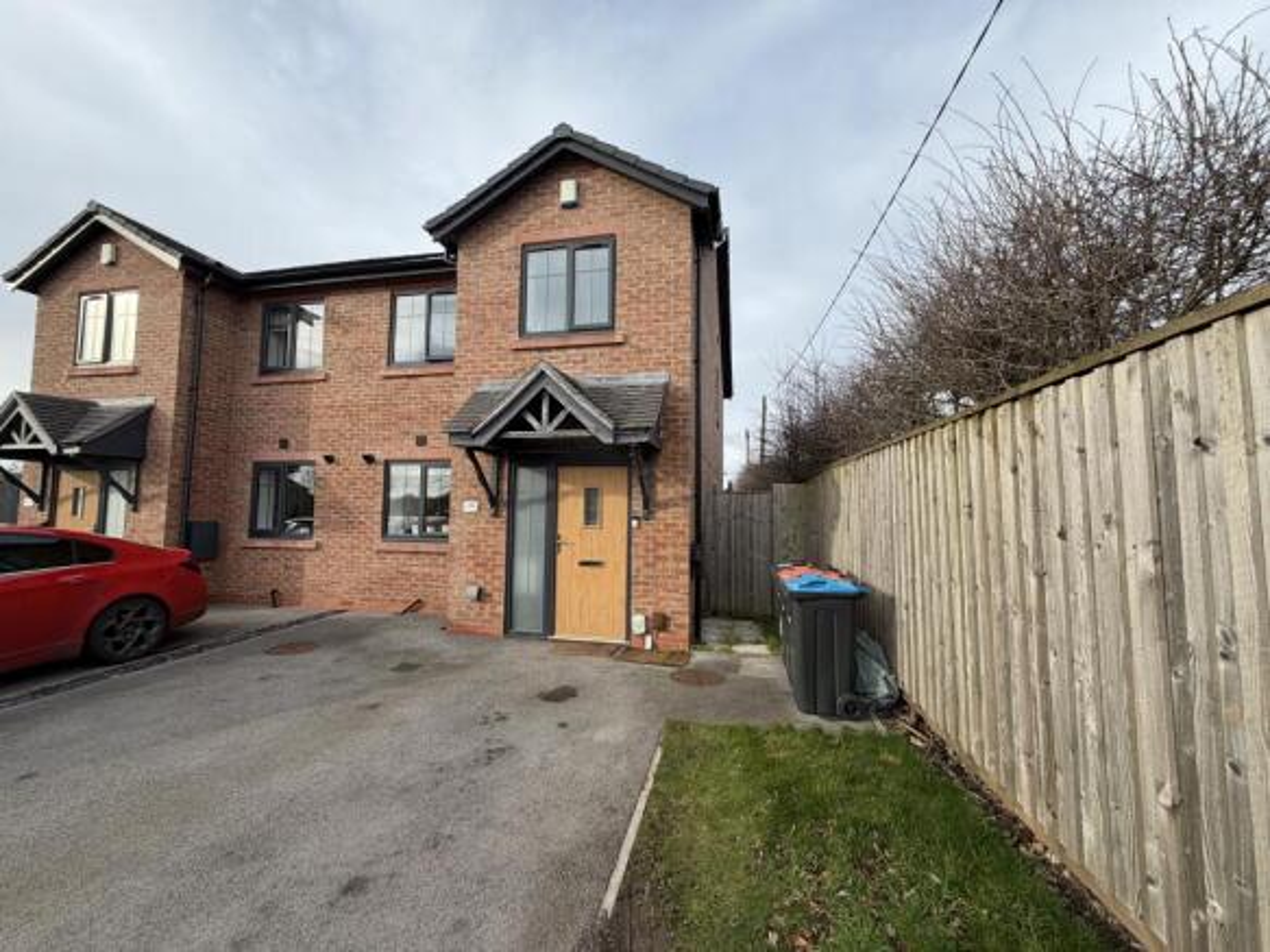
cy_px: 476
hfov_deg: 102.1
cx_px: 635
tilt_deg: +3.9
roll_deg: -1.2
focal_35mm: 14
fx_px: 514
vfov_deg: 85.7
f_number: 2.2
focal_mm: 2.22
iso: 40
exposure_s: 1/510
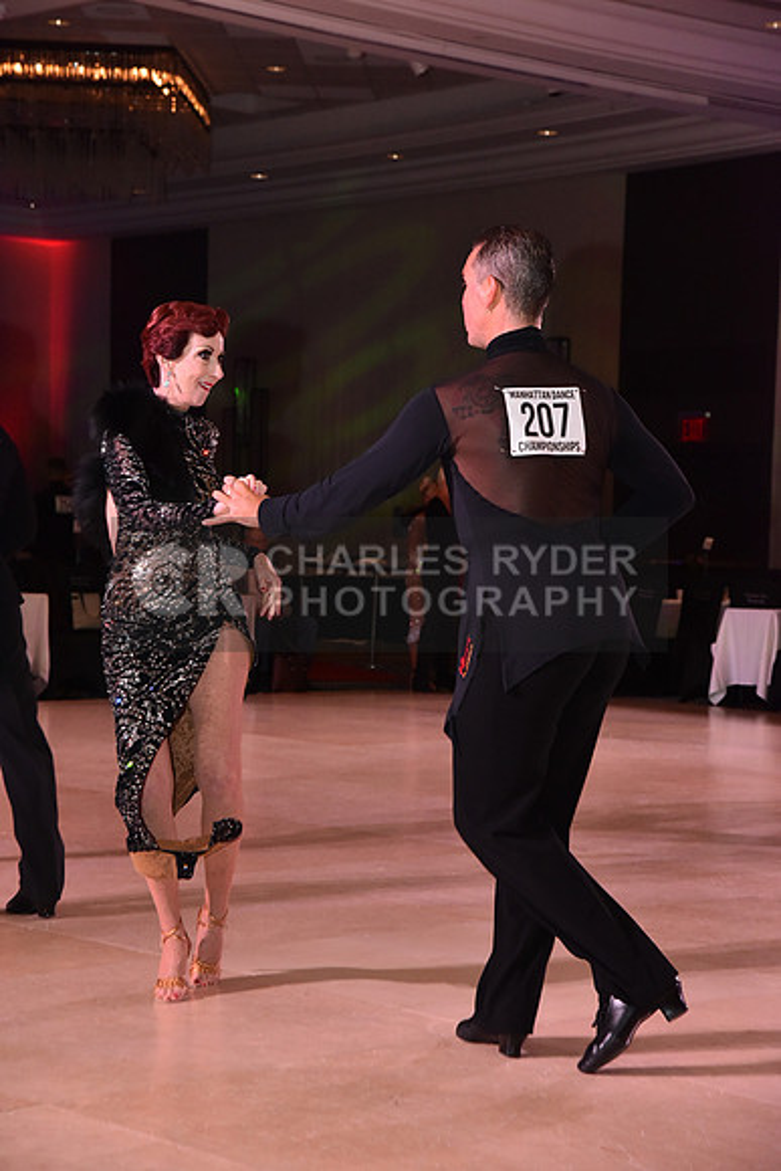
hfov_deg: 16.1
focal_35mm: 85
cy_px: 586
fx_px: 2764
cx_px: 390
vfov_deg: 23.9
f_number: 6.3
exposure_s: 1/320
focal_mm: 85
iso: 2500
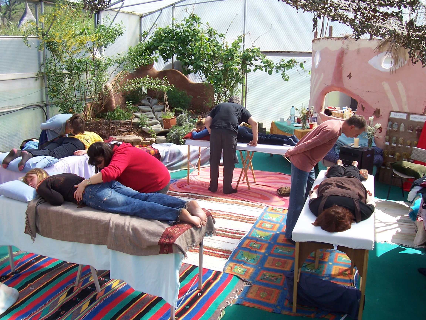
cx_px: 213
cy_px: 160
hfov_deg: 54.0
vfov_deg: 41.8
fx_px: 418
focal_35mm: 34
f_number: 5.6
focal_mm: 5.6
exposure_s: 1/180
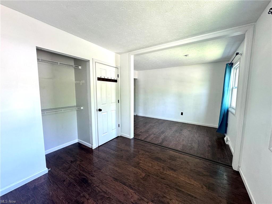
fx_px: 110
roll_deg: -0.2
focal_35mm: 14
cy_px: 102
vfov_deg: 85.7
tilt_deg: -5.7
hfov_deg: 102.1
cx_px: 136
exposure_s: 1/99
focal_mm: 2.22
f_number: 2.2
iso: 200
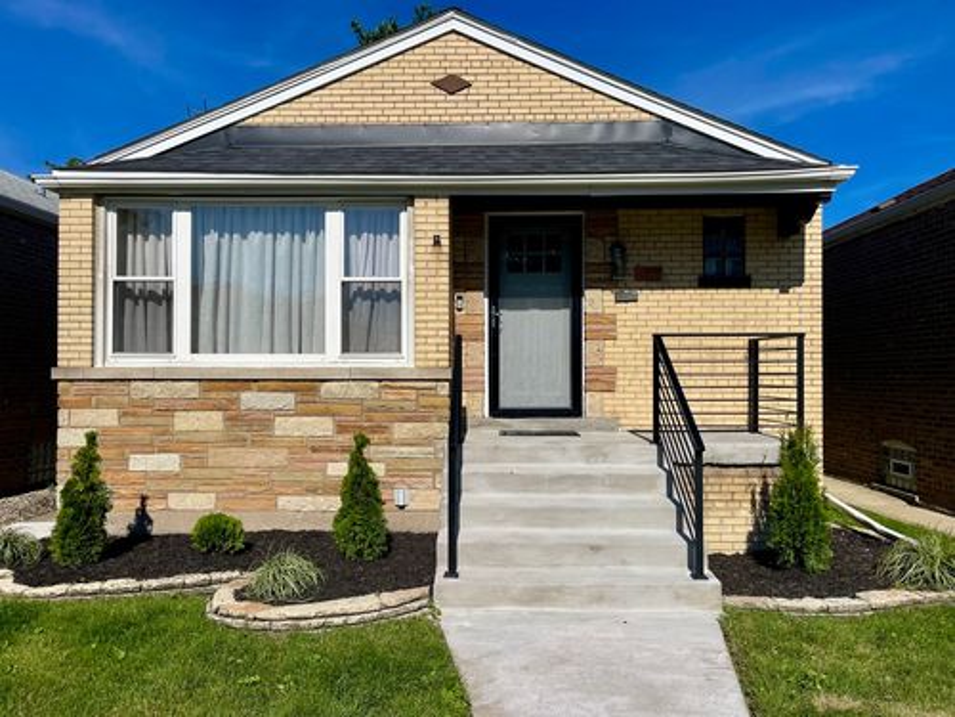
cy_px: 358
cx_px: 478
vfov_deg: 54.9
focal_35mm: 25
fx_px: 690
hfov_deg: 69.4
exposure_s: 1/7407
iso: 32
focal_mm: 5.1
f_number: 1.6
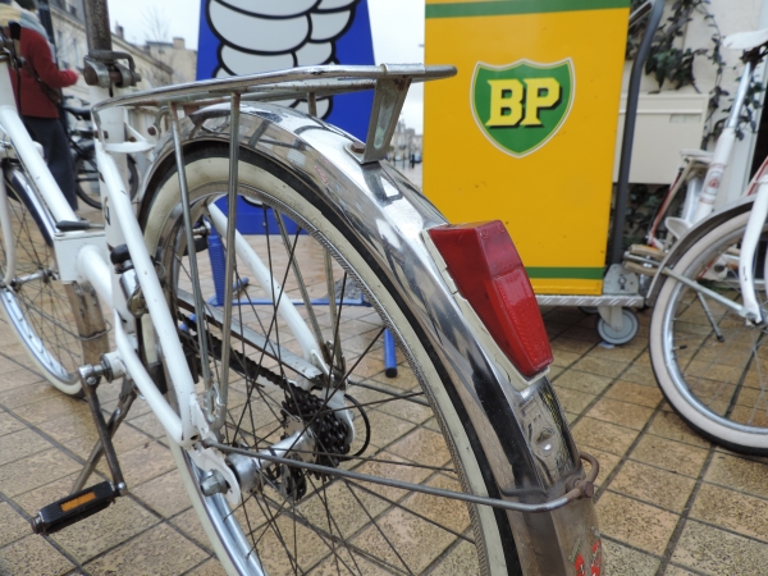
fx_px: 532
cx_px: 384
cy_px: 288
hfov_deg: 71.6
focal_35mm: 24
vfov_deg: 56.8
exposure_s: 1/125
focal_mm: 4.3
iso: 80
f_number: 3
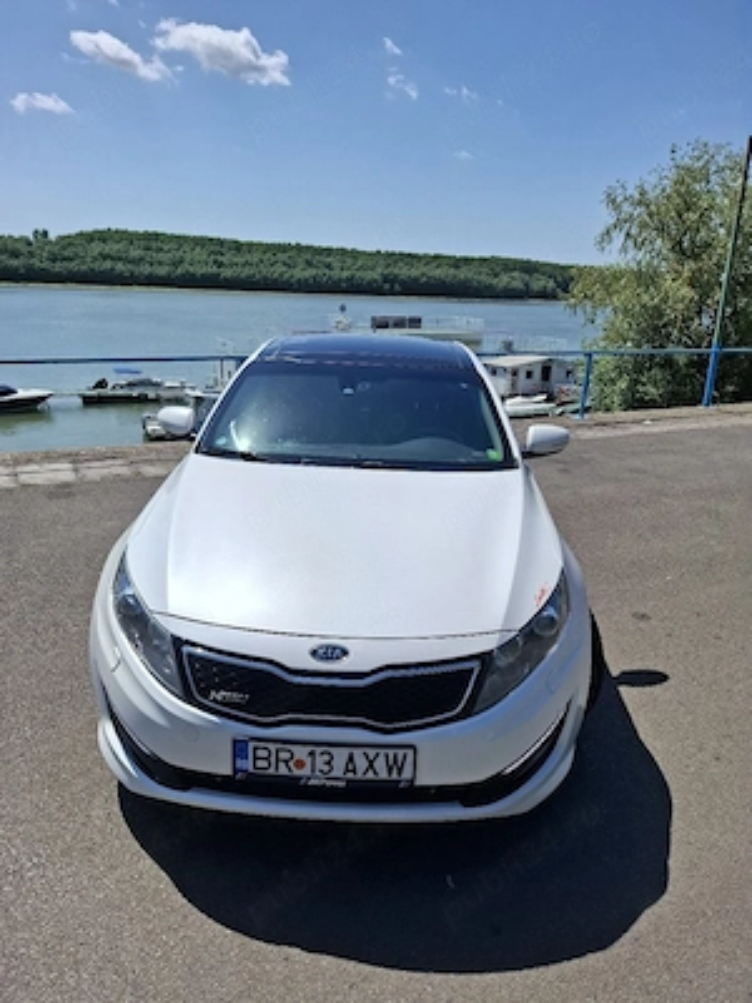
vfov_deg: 73.9
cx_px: 376
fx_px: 666
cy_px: 502
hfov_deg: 58.9
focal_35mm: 23
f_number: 1.8
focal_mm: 5.54
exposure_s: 1/5000
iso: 50
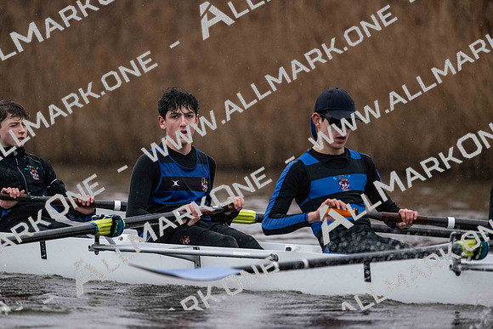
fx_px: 5479
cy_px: 164
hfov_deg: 5.2
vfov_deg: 3.4
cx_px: 246
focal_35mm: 400
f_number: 4.5
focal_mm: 400
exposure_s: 1/1600
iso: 6400
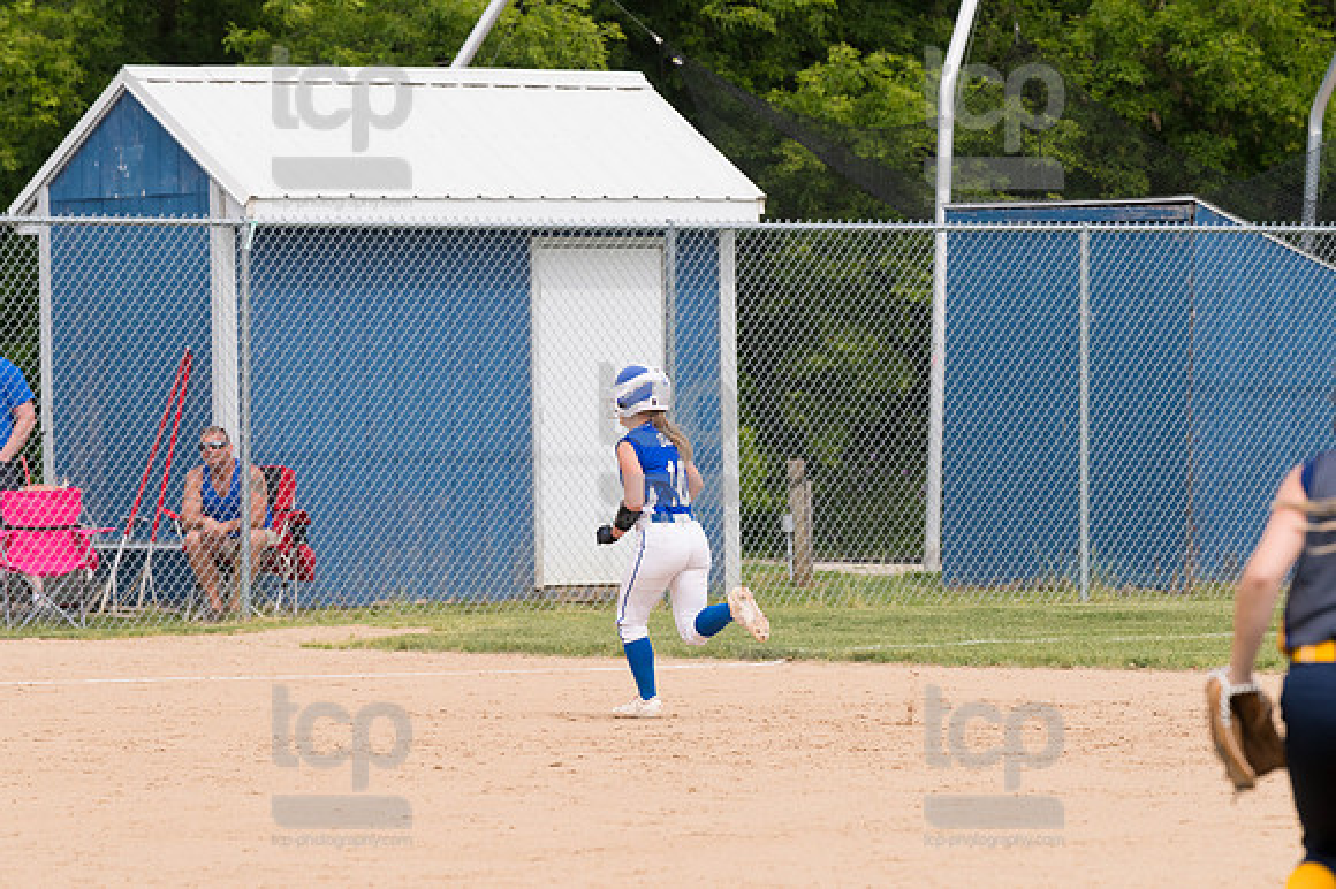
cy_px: 444
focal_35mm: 300
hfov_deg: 6.9
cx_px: 668
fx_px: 11127
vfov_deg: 4.6
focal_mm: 200
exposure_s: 1/1600
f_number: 5.6
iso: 320
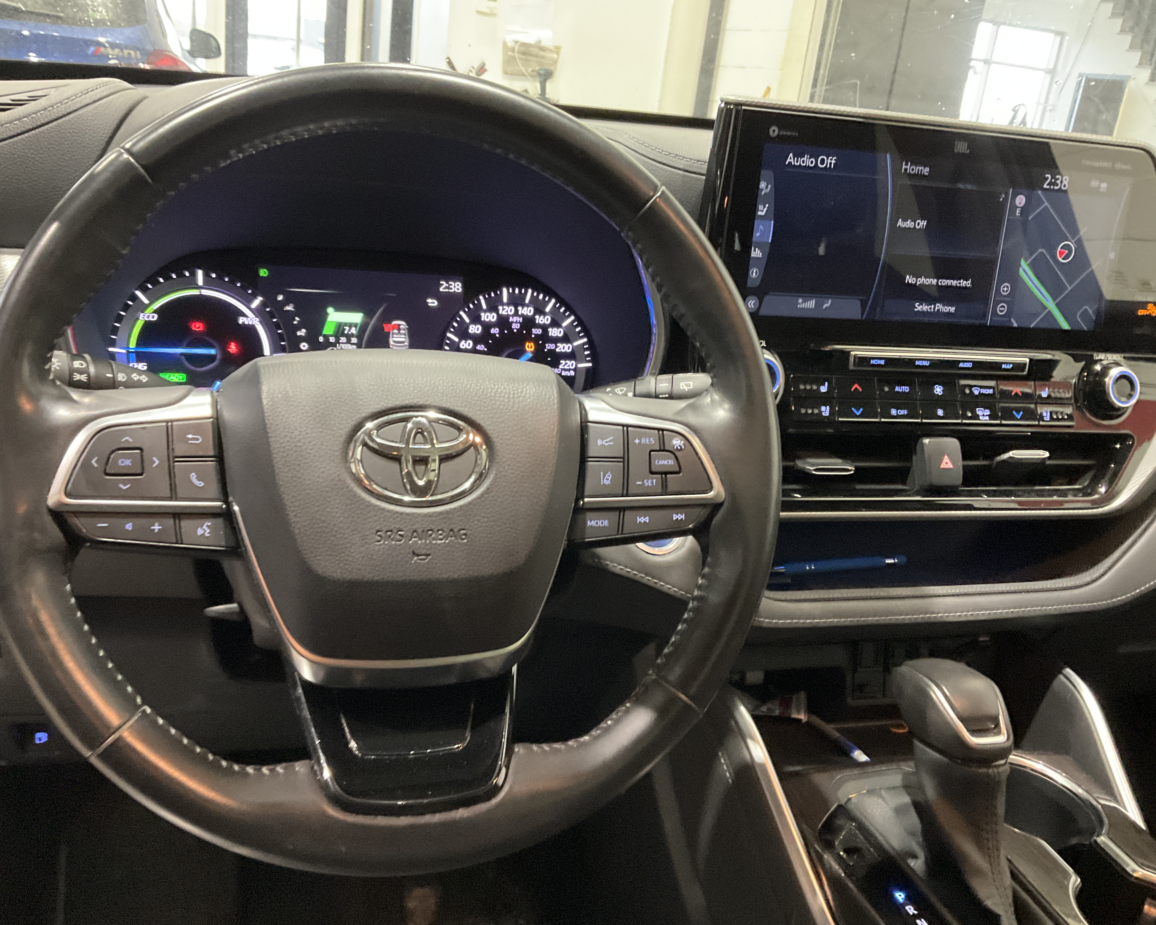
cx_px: 547
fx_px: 1061
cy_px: 468
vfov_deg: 47.1
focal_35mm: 31
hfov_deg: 57.2
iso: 400
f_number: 1.8
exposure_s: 1/30
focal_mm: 3
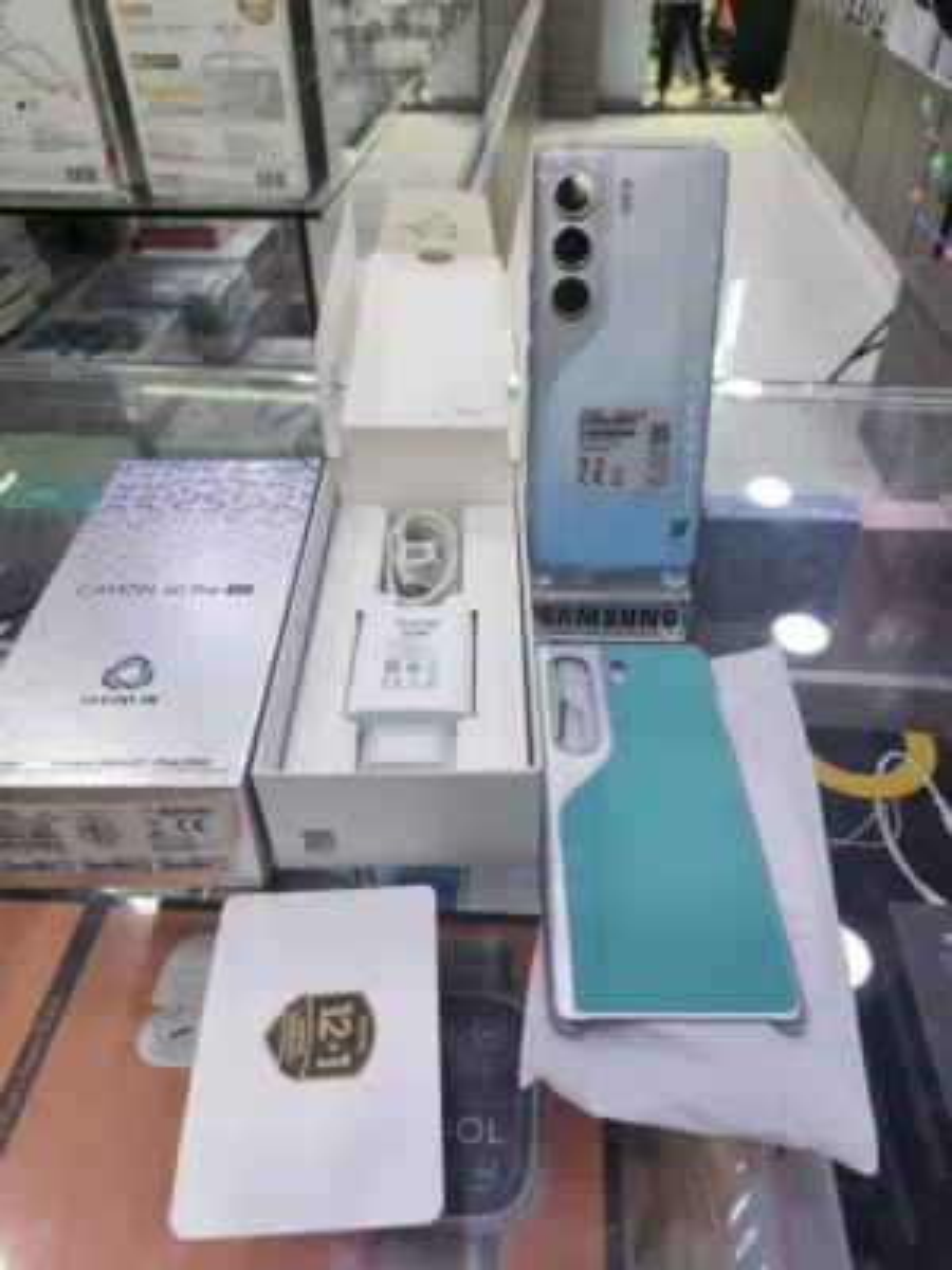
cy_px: 635
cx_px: 476
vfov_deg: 73.9
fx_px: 843
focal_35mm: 23
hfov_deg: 58.9
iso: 161
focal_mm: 5.25
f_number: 1.75
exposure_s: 1/100
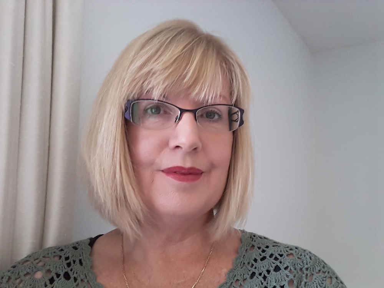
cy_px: 144
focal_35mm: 29
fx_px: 322
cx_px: 192
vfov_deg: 48.2
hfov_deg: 61.7
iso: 50
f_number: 2.2
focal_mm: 2.44
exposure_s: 1/15
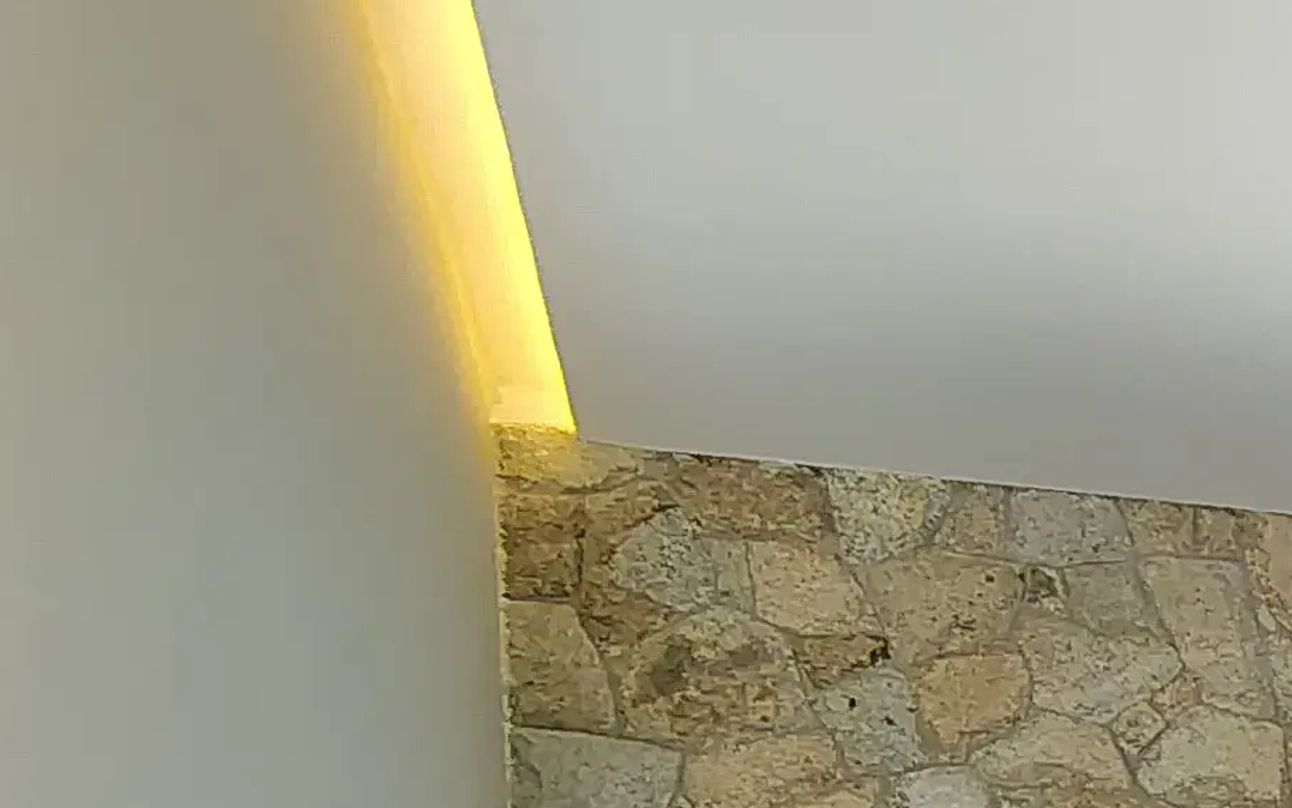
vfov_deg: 15.4
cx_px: 2632
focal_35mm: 77
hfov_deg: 17.8
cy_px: 1263
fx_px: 2712
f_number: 2.2
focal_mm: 2.13
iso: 219
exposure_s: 1/120
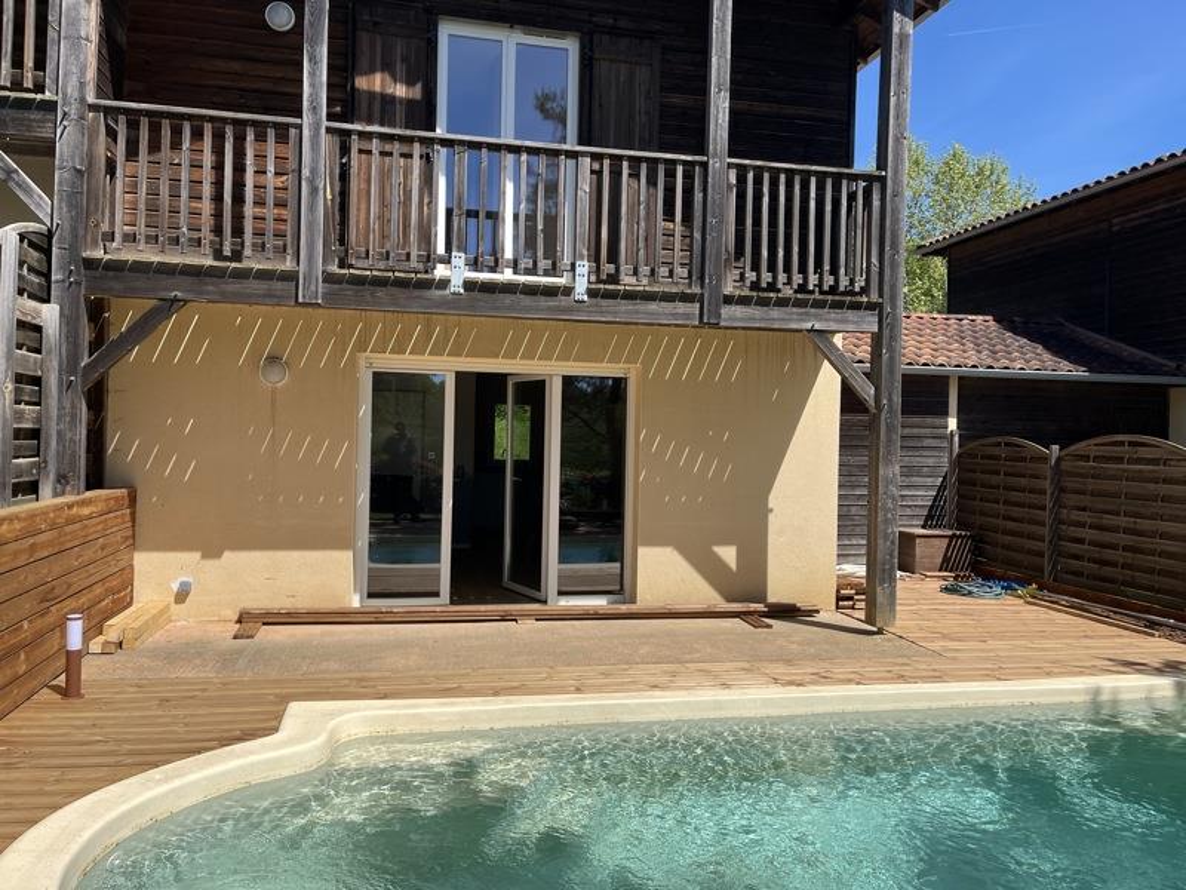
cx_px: 593
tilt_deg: +0.1
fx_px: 891
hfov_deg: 67.3
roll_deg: -1.4
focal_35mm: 26
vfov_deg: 53.1
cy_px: 445
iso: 50
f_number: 1.6
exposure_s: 1/3413
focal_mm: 5.1
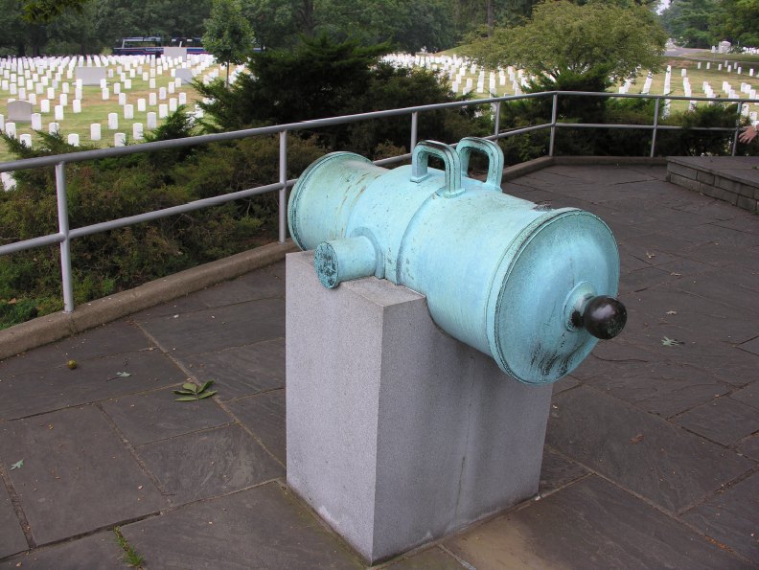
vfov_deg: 40.7
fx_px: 768
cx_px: 380
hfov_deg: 52.6
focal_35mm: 35
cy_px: 285
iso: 50
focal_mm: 8.9
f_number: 5
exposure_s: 1/109
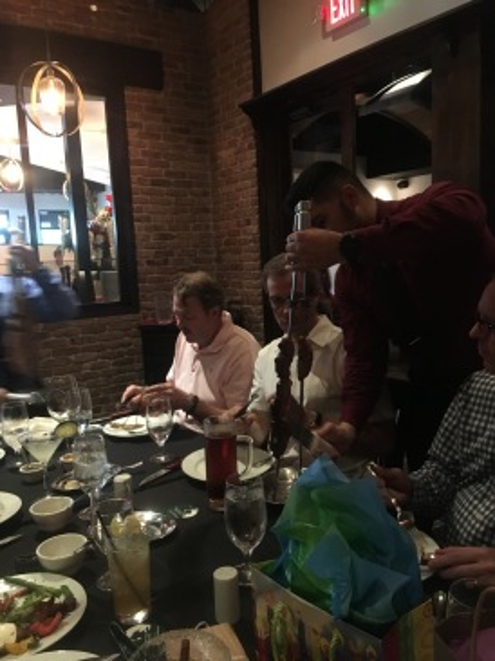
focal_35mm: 29
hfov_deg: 48.2
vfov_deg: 61.7
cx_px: 248
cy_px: 330
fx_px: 554
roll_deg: +3.6
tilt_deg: -7.5
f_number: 2.2
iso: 640
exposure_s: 1/15
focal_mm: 4.15
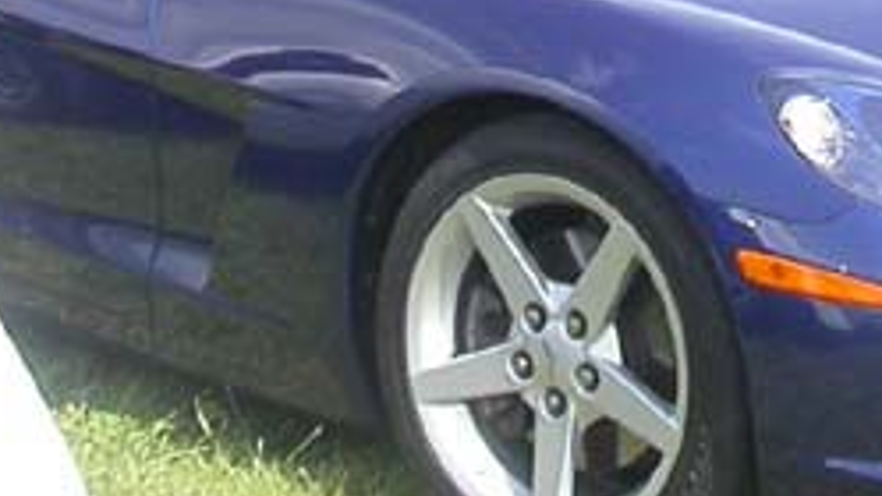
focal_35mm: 170
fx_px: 3975
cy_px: -181
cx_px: 570
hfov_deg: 12.6
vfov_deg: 7.1
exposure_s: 1/1000
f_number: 2.6
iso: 100
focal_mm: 7.85
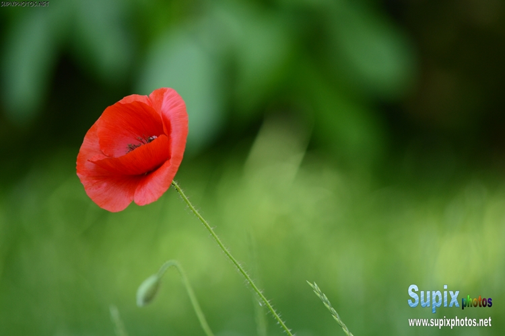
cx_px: 252
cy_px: 168
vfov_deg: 3.1
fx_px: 6312
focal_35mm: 450
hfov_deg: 4.6
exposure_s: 1/160
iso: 400
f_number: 7.1
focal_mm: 300
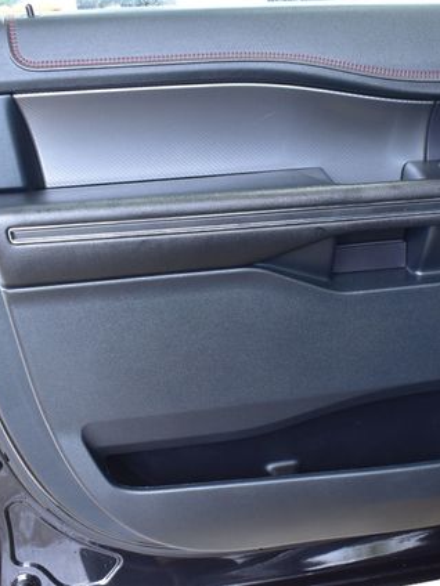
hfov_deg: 31.6
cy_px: 293
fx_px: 775
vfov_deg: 41.5
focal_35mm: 46
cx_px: 275
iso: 500
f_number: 6.3
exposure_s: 1/15
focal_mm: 21
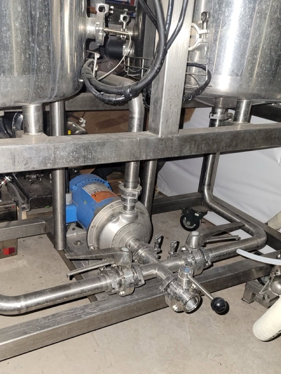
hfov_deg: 42.9
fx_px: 357
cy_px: 221
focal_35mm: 33
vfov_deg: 55.0
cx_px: 122
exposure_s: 1/14
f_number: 1.8
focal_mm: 5.4
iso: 125
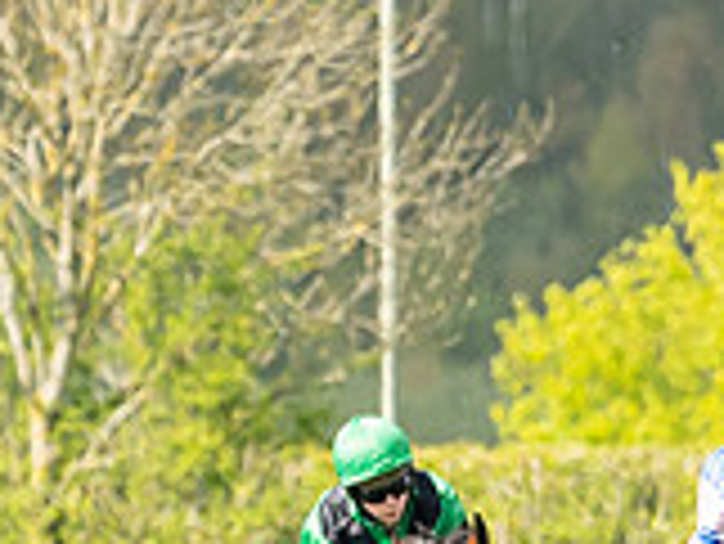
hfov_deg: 1.3
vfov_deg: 1.0
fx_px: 31375
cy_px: 909
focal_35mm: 1499
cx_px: 556
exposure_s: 1/1000
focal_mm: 200
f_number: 4
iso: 200
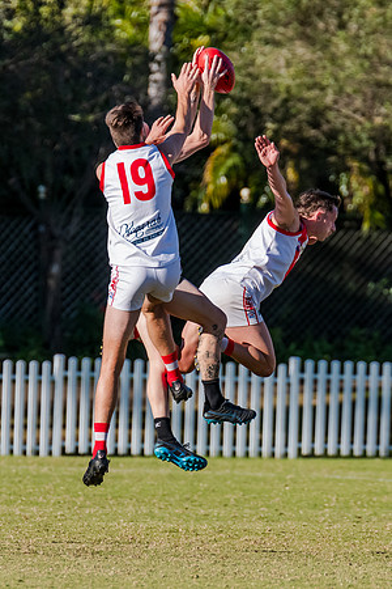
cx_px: 129
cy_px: 350
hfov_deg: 1.7
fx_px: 13449
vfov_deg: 2.5
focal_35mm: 823
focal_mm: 420
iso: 640
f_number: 5.6
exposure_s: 1/2000
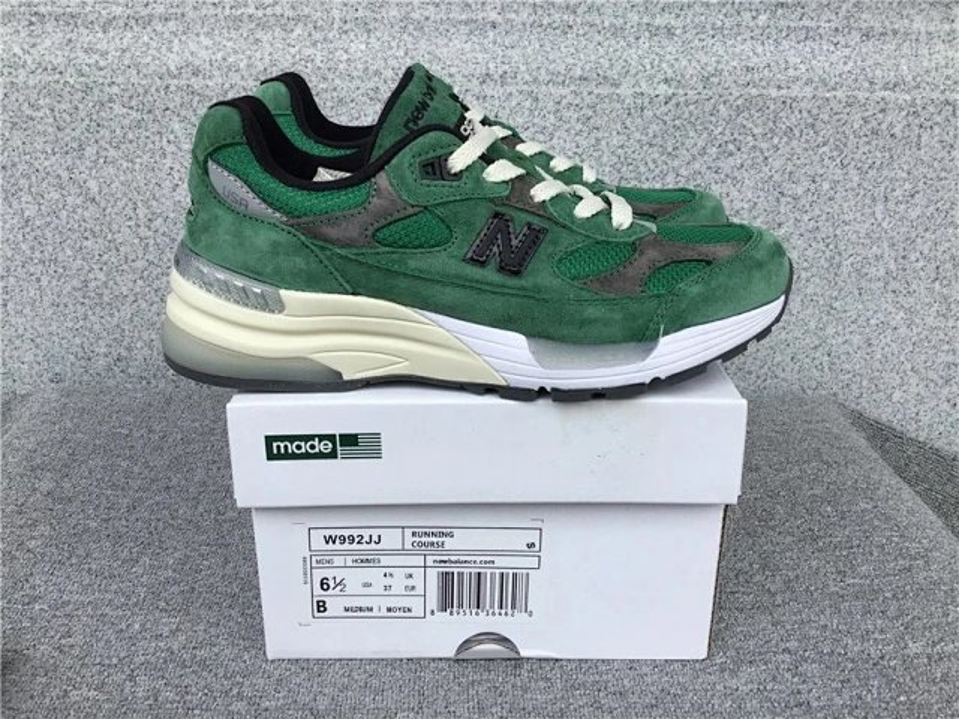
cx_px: 480
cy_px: 360
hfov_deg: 58.4
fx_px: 859
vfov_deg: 45.4
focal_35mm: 31
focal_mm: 3.3
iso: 25
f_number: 2.4
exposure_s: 1/386
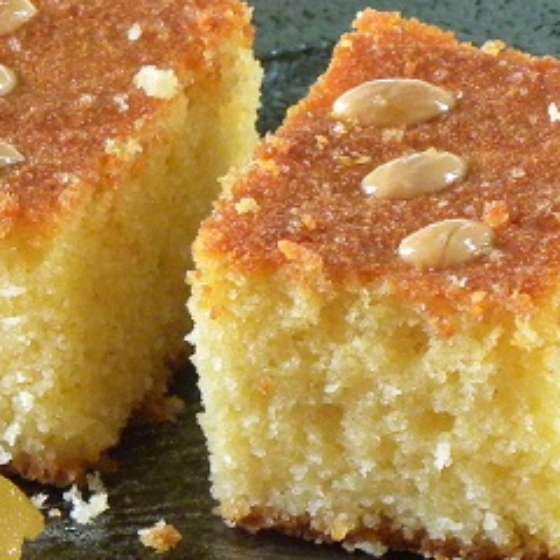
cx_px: 12
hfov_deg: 11.3
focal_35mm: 153
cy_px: 420
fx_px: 2800
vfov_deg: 11.4
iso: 331
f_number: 3.5
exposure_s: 1/60.1
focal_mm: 9.2
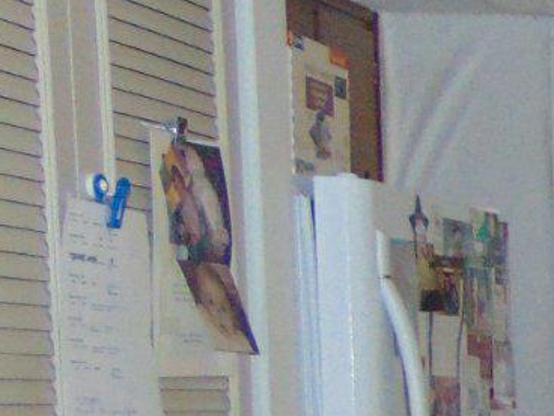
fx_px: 2225
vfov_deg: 10.2
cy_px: 710
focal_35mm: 139
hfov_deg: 11.4
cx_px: 1398
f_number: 3
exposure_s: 1/30
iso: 200
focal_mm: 4.5
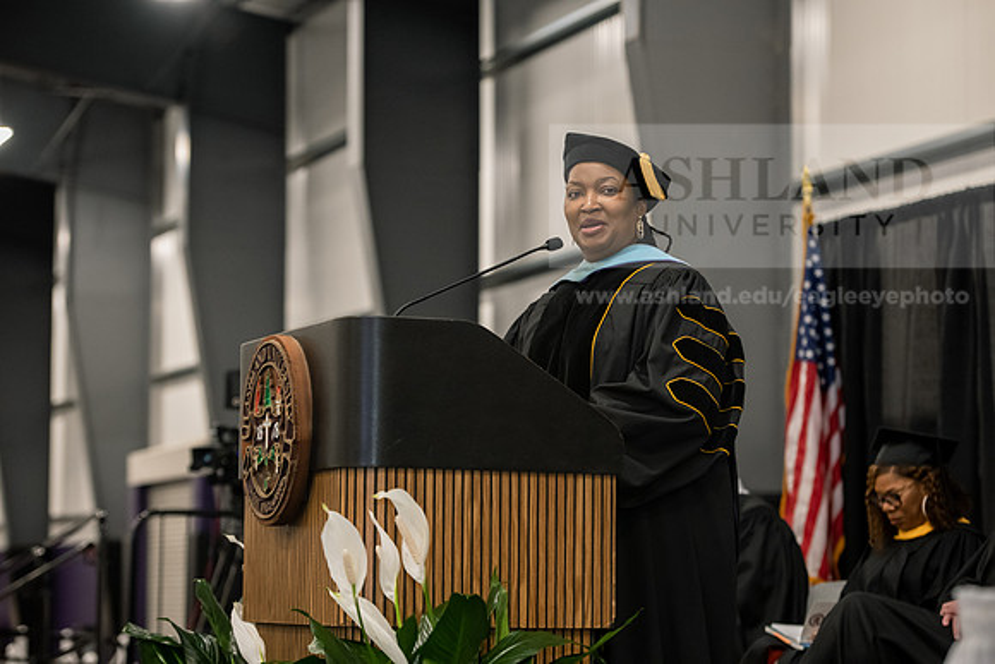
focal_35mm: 100
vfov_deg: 13.7
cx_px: 498
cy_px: 332
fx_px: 2764
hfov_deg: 20.4
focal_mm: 100
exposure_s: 1/200
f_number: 4
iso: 3200
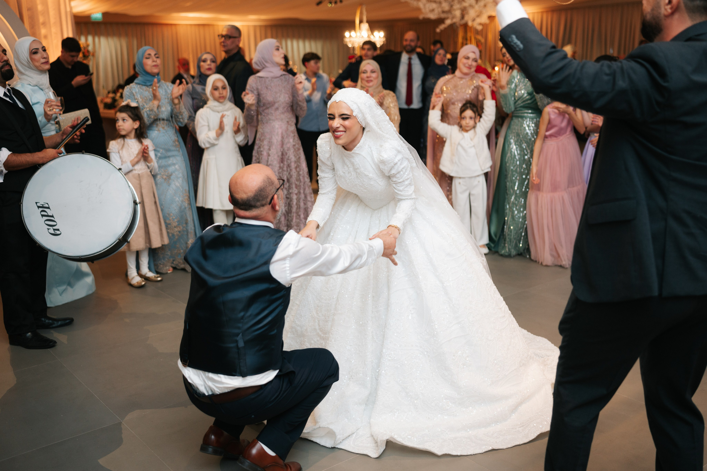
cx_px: 354
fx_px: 700
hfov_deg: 53.6
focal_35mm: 36
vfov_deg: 37.2
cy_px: 236
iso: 500
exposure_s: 1/160
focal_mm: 35
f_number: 2
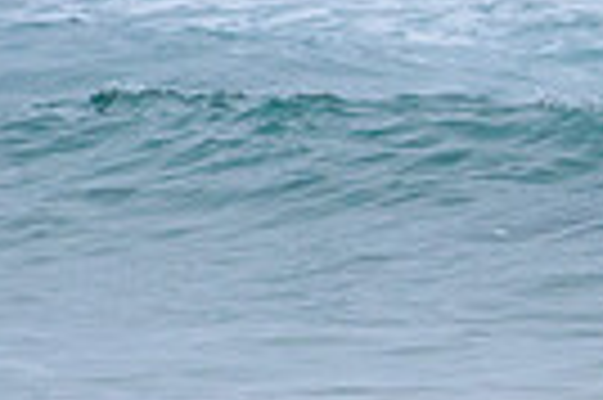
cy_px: 154
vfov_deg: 0.5
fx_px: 44350
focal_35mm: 2651
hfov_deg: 0.8
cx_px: 1356
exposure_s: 1/2000
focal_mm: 500
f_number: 5.6
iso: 1400
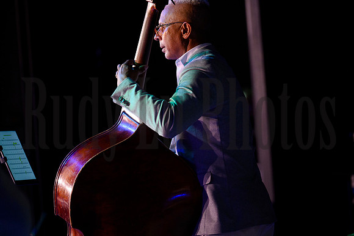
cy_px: 118
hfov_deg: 10.3
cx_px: 177
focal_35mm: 200
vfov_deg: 6.9
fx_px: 1965
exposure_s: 1/500
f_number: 2.8
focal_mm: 200
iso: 5000
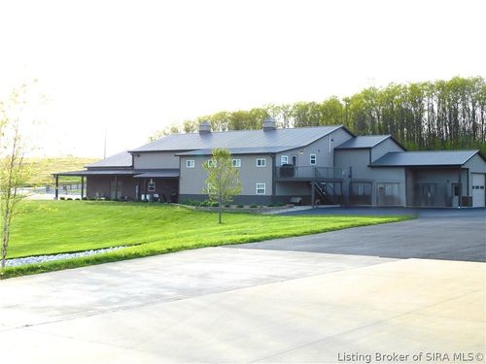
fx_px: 716
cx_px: 243
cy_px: 182
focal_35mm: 51
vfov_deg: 28.6
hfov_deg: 37.5
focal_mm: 9
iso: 125
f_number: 3.8
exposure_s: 1/400
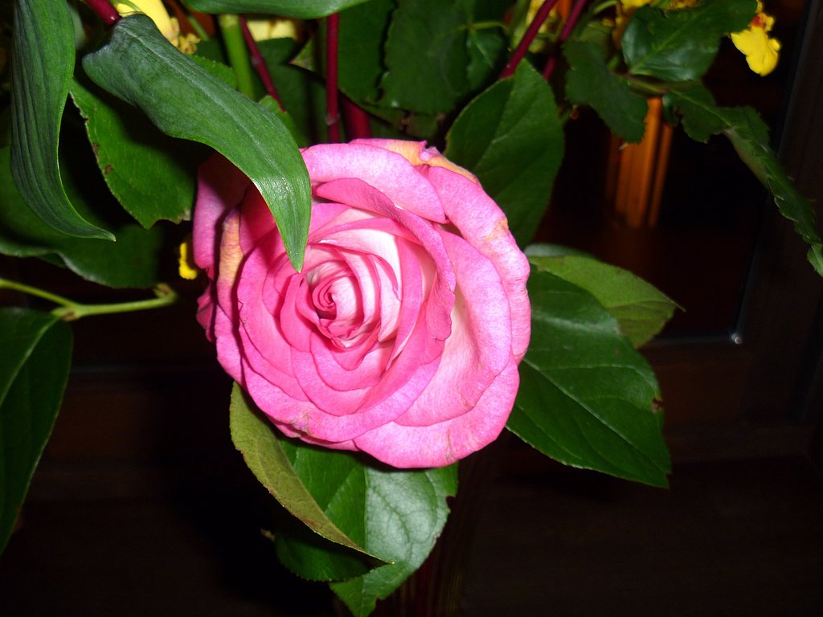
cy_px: 308
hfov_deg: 52.6
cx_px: 412
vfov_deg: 40.7
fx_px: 832
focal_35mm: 35
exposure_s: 1/30
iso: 100
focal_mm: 6.3
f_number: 3.5
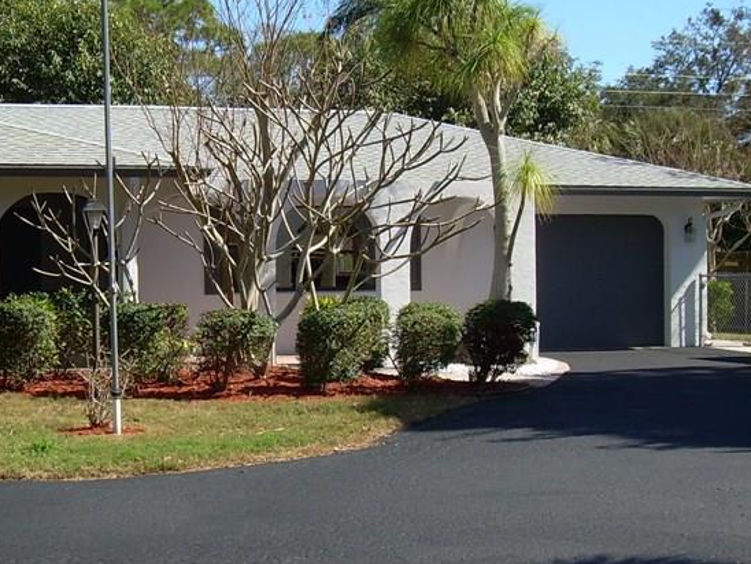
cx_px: 321
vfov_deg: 20.7
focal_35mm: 71
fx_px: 1540
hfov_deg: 27.4
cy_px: 325
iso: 50
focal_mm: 6.3
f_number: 2.8
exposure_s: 1/707
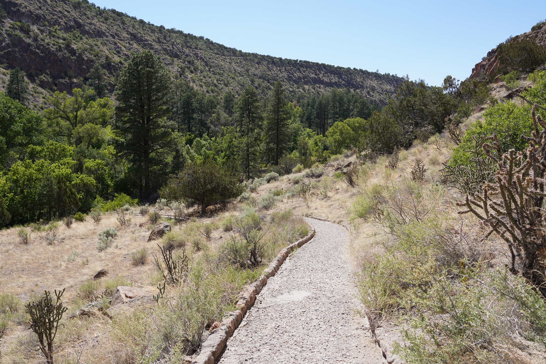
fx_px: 516
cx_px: 273
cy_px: 182
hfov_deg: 55.8
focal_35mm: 34
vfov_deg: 38.9
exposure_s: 1/125
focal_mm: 34
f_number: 10
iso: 100
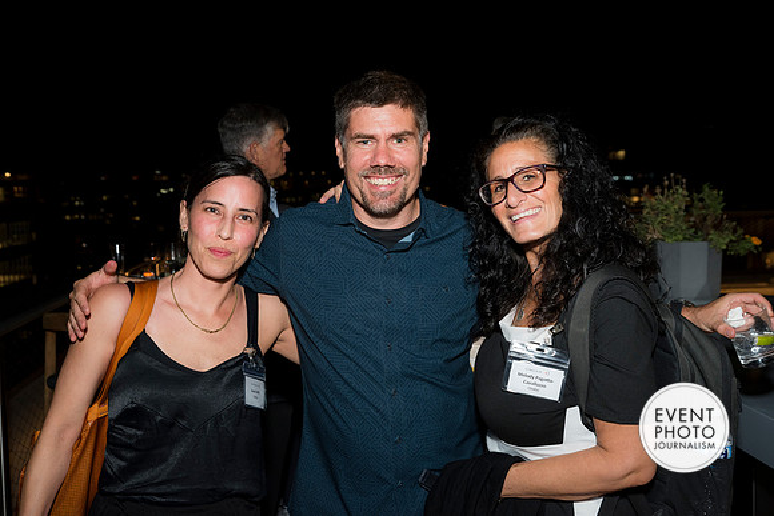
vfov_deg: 33.4
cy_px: 258
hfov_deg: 48.4
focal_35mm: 40
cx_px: 387
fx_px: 860
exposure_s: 1/125
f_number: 5.6
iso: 1250
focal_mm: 40
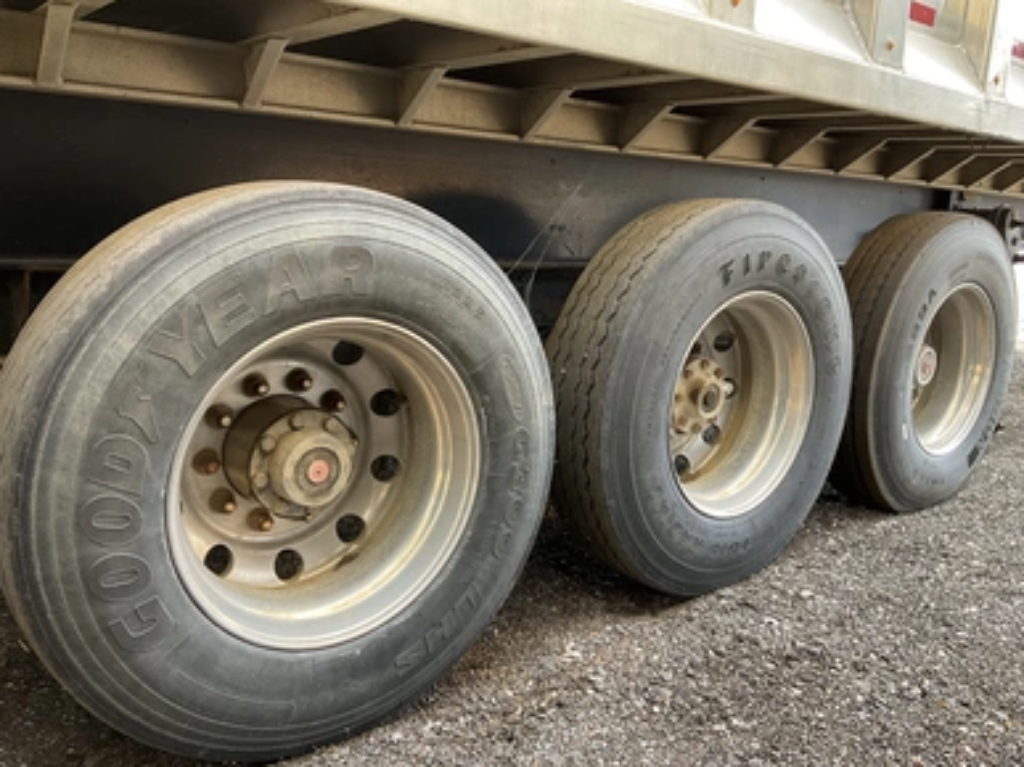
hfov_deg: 60.0
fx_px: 887
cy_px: 389
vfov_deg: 46.8
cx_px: 521
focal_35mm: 30
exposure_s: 1/122
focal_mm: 3
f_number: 1.8
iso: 50
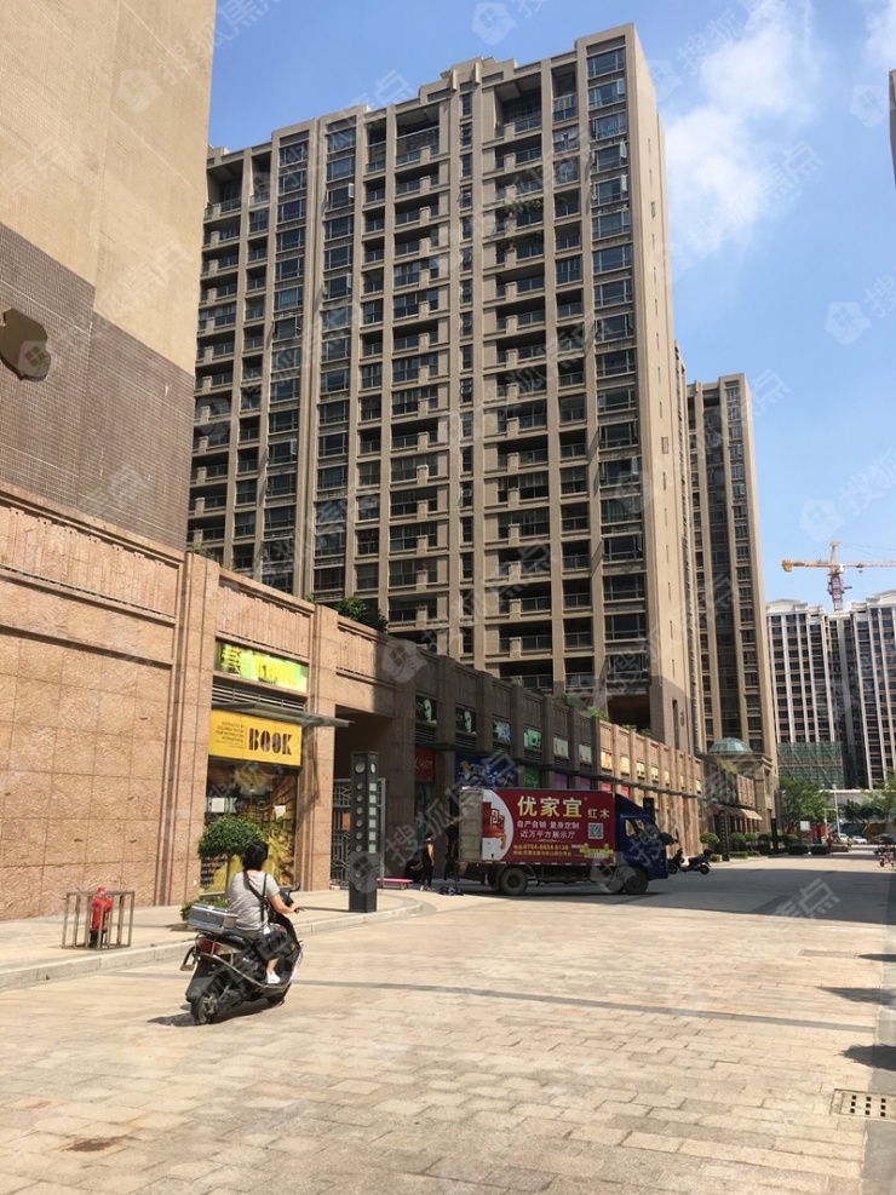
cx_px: 448
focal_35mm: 29
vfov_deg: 61.7
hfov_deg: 48.2
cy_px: 598
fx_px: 1001
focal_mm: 4.15
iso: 25
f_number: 2.2
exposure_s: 1/1083
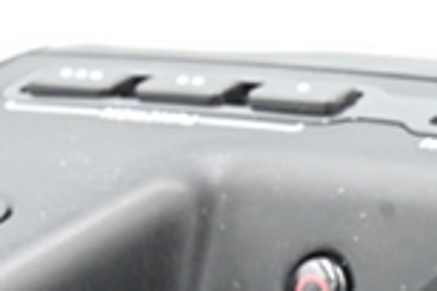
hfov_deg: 4.5
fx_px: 5486
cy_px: 746
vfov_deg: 3.0
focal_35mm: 452
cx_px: 754
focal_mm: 73
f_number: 14
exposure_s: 1/6
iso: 200
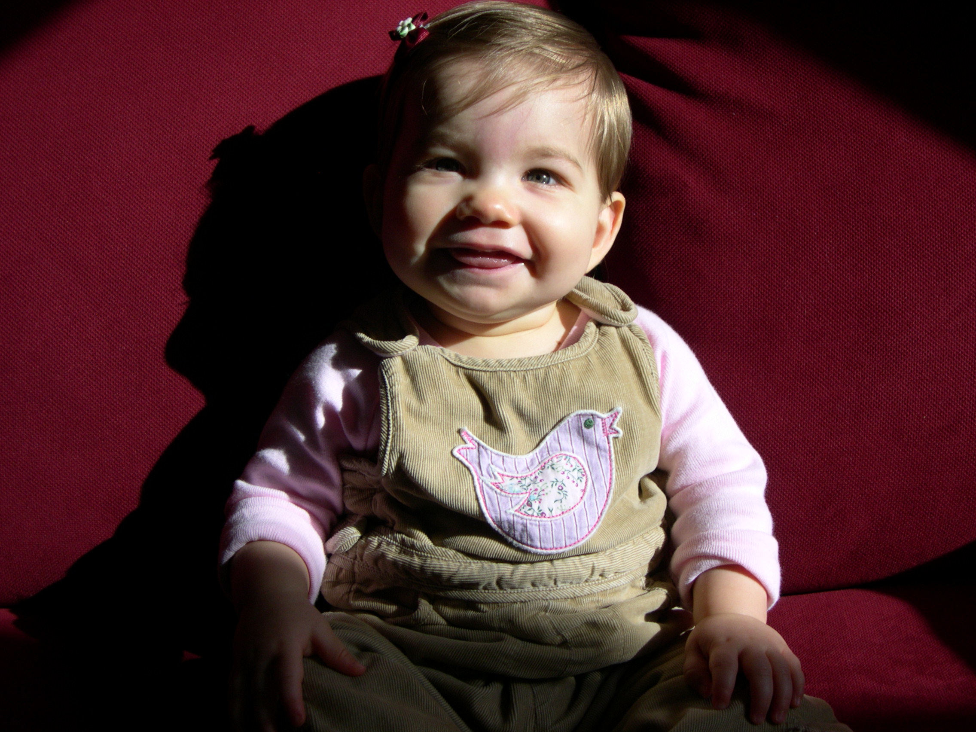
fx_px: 1466
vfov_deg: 28.0
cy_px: 366
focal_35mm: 52
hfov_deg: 36.8
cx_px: 488
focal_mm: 11.1
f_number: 3.2
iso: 100
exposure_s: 1/336
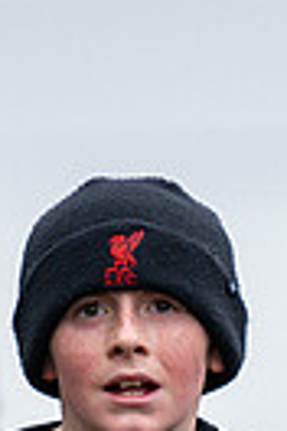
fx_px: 23604
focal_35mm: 1974
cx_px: 222
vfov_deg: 1.0
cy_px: 581
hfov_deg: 0.7
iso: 280
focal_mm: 300
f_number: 2.8
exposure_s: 1/1600
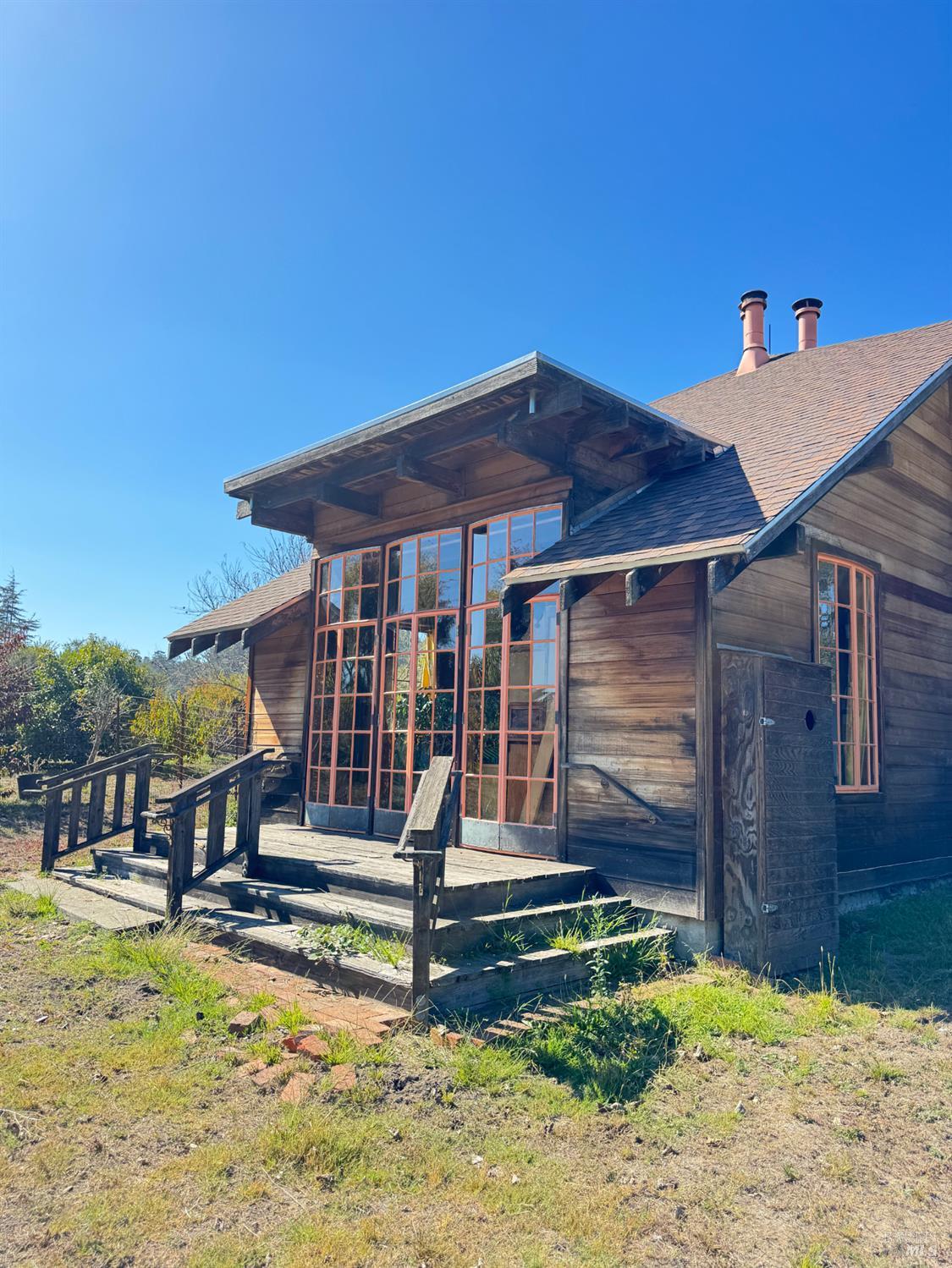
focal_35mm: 24
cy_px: 634
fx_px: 880
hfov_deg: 56.8
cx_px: 476
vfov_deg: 71.6
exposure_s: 1/888
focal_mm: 6.76
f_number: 1.78
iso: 80
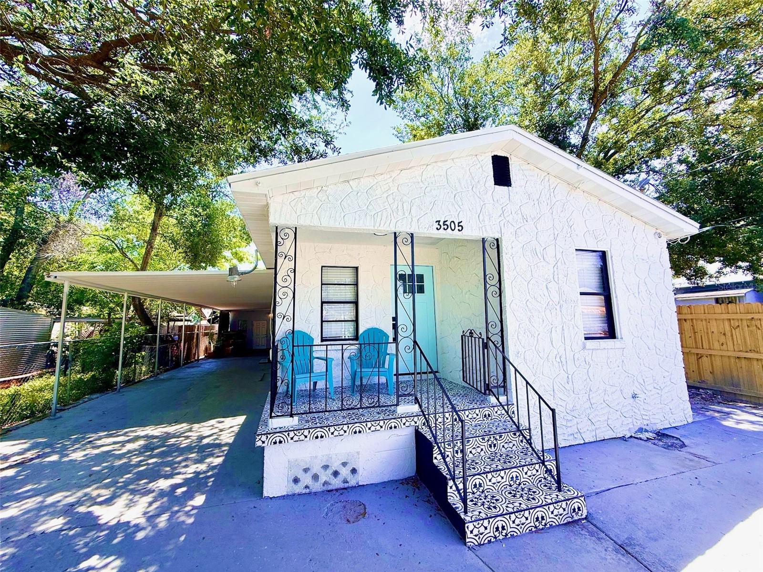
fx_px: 309
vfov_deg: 85.7
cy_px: 286
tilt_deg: +7.4
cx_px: 382
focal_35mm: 14
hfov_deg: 102.1
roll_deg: +1.8
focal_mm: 2.22
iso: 50
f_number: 2.2
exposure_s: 1/574
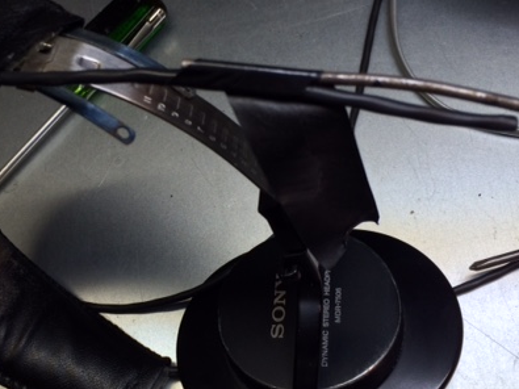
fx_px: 704
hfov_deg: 40.3
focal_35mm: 47
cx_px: 213
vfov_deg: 30.8
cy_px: 210
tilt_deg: -66.1
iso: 50
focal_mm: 4.15
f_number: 2.2
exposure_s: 1/120
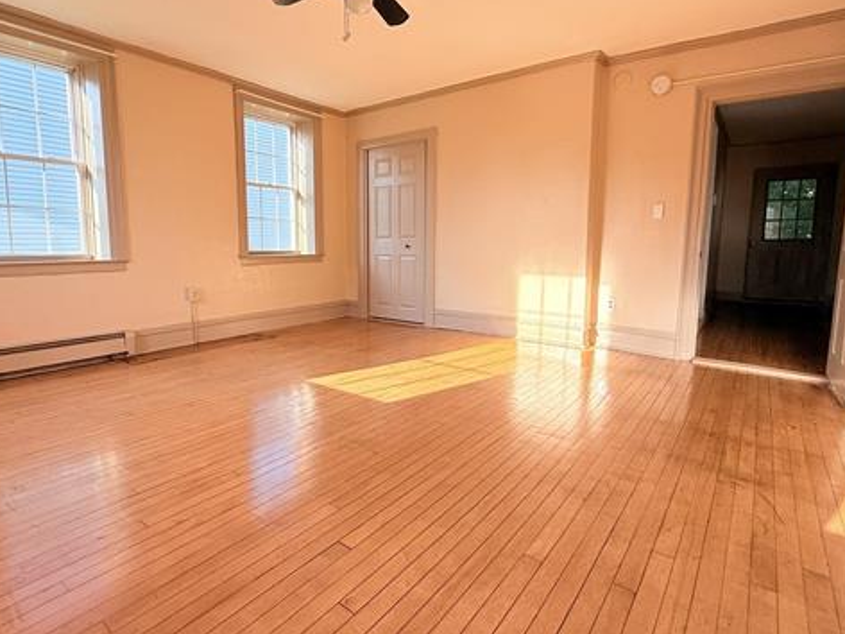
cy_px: 294
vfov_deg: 68.6
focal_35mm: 19
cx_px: 372
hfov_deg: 84.3
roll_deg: -0.9
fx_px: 464
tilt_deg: -6.7
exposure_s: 1/217
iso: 64
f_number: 2.2
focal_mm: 2.22
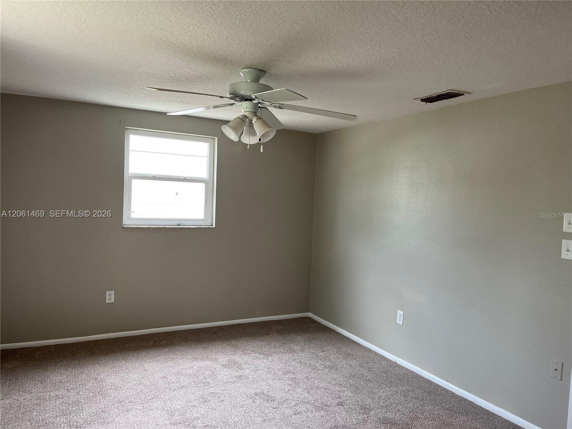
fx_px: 430
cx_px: 286
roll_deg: -2.3
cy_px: 214
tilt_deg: -2.0
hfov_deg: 67.3
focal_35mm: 26
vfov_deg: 53.1
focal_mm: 5.1
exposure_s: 1/103
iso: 125
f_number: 1.6
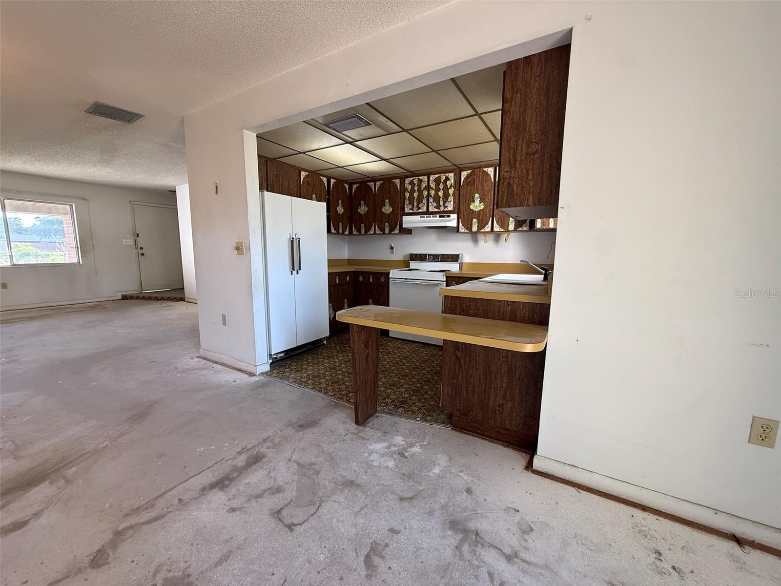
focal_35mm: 14
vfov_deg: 85.7
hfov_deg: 102.1
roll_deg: -0.9
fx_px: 316
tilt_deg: -7.2
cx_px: 390
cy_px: 293
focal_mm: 2.22
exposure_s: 1/120
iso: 250
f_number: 2.2
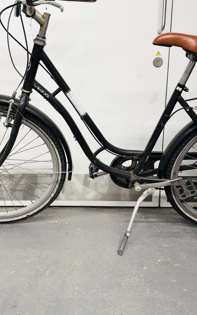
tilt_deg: -6.9
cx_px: 62
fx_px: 292
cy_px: 118
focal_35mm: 34
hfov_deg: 36.8
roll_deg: -2.0
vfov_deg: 56.0
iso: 160
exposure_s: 1/100
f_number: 1.78
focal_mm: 6.76
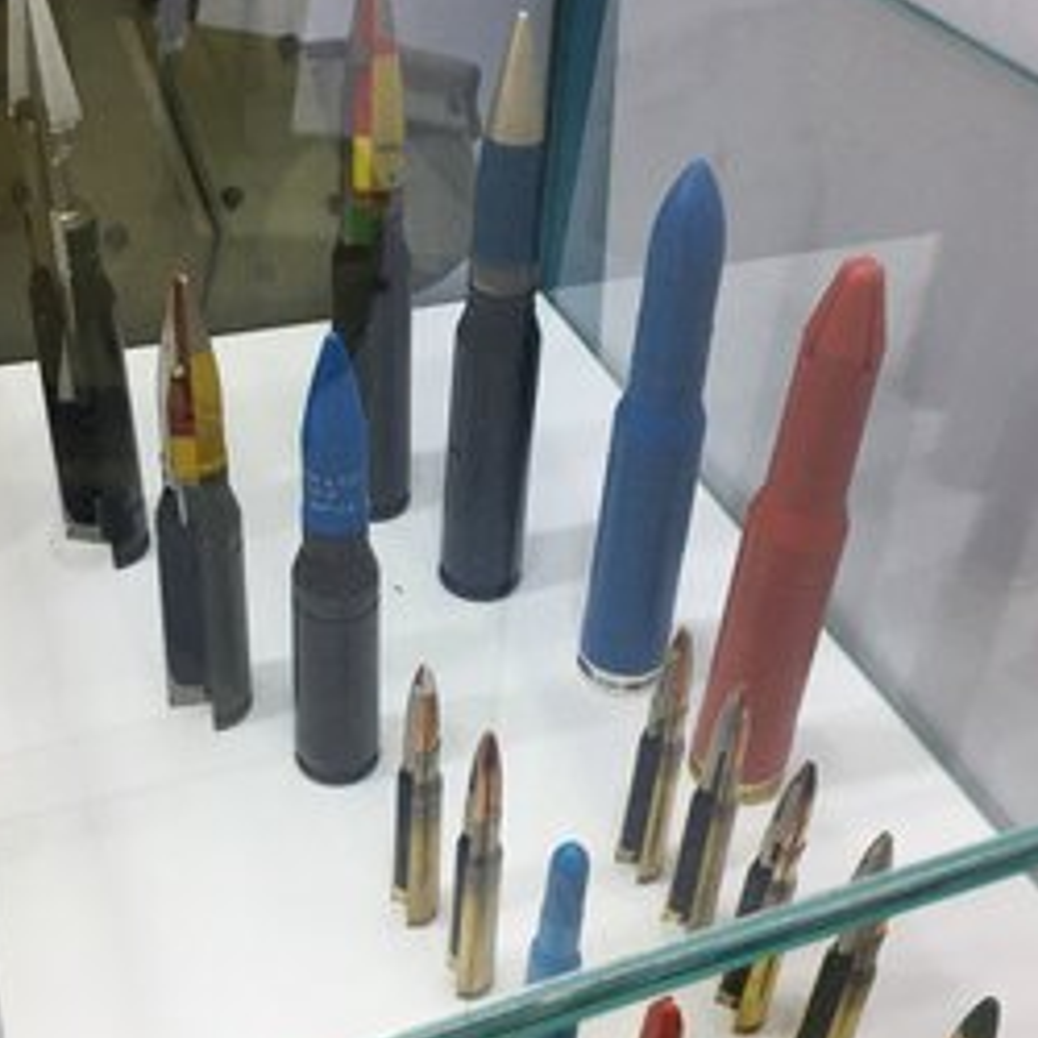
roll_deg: -5.3
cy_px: 585
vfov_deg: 40.8
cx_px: 502
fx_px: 1391
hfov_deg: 40.9
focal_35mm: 41
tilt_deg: -39.8
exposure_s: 1/33
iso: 40
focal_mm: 4.15
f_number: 2.2
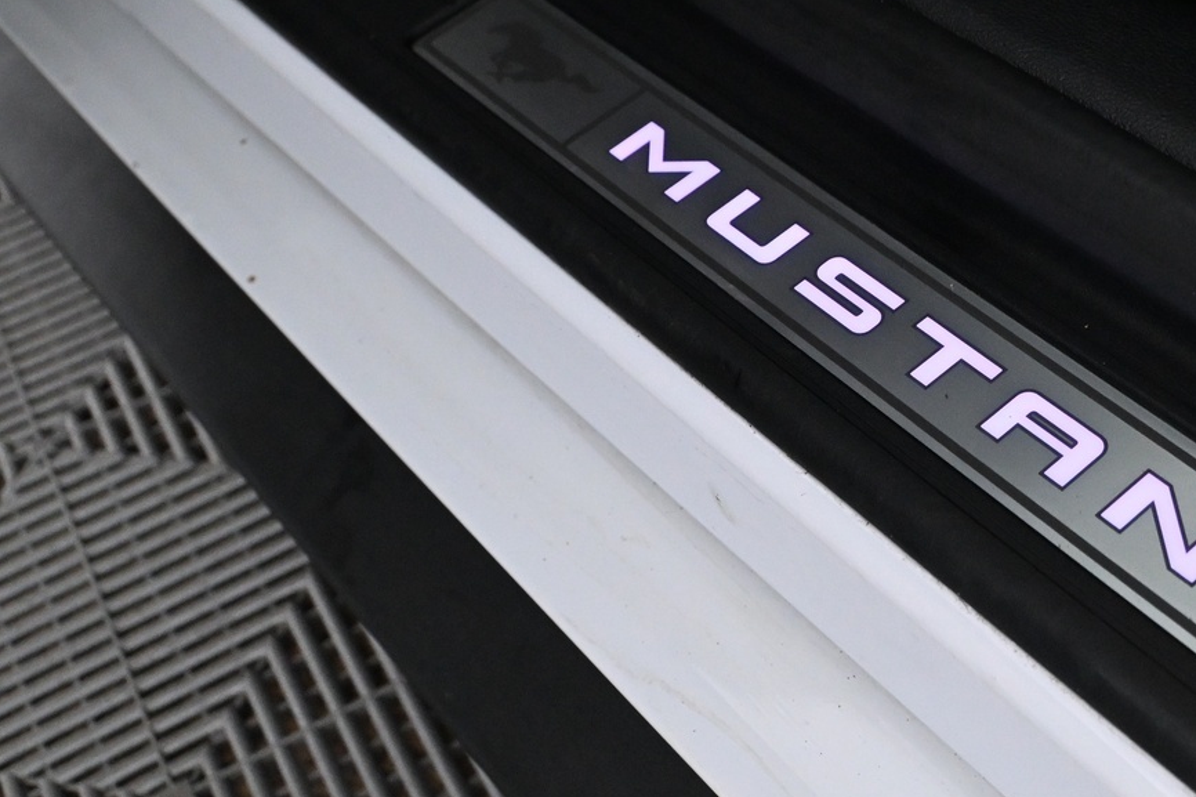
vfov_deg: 23.0
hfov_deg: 32.9
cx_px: 985
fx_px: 1957
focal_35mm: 59
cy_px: 380
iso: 4000
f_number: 4.5
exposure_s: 1/80
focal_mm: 21
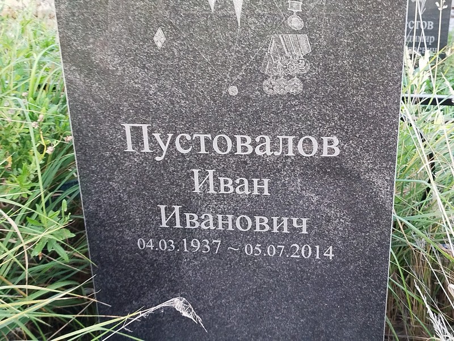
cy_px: 170
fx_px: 630
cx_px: 227
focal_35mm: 48
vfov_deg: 30.3
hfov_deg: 39.7
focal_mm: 5.31
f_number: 1.7
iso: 200
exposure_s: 1/33
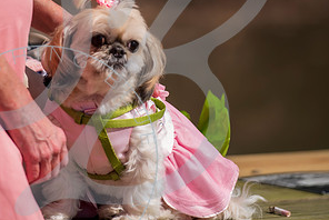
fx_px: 3046
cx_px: 99
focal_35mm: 333
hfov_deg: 6.2
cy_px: 66
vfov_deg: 4.1
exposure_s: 1/2000
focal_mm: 170
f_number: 2.8
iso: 100
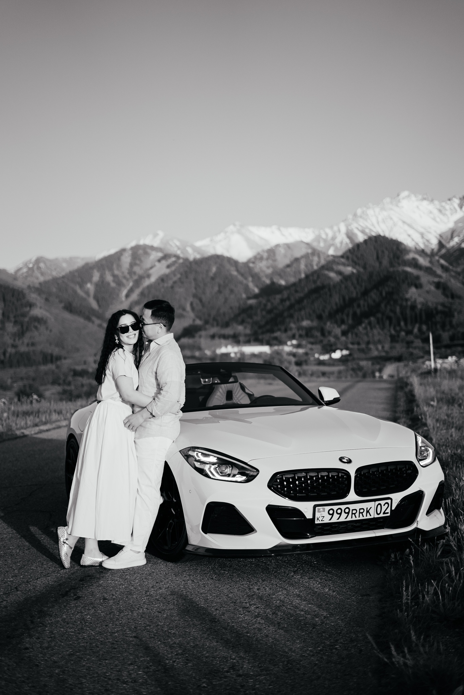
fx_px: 965
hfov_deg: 27.0
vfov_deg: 39.6
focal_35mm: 50
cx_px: 232
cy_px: 348
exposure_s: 1/2500
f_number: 1.8
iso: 500
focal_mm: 50
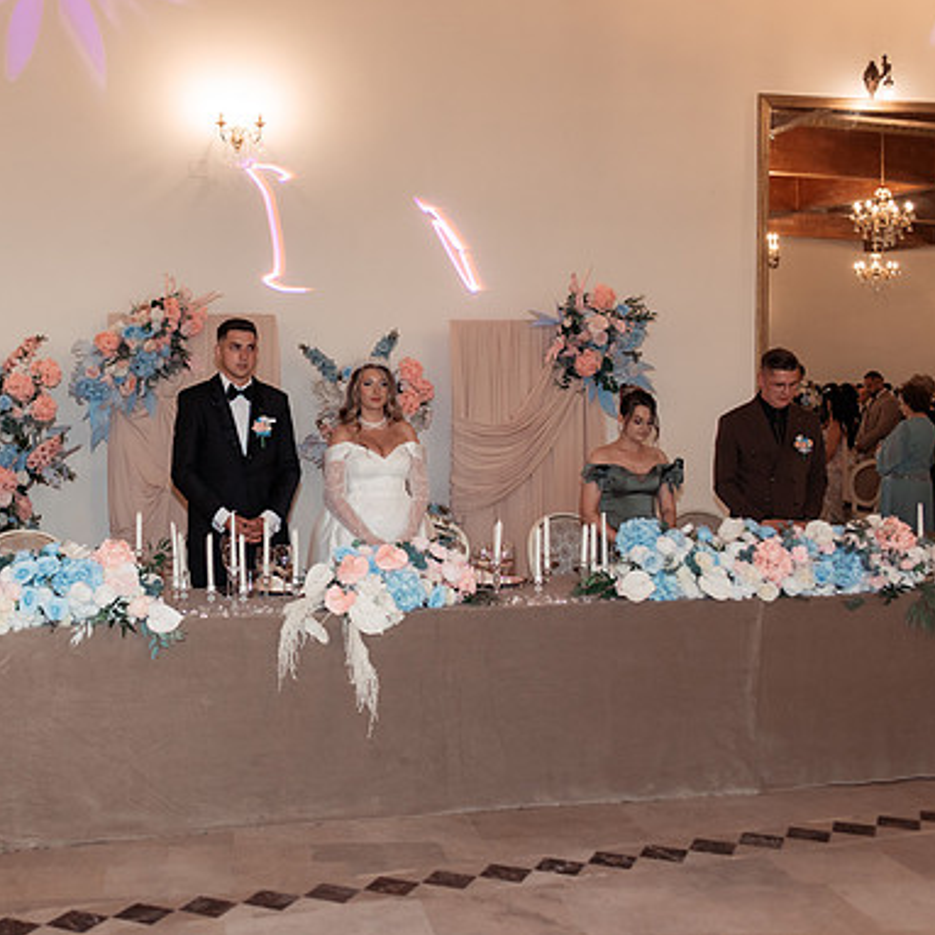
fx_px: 1375
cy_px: 468
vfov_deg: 37.6
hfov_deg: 36.8
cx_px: 251
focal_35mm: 45
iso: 1250
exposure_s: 1/250
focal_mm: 35
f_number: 3.2
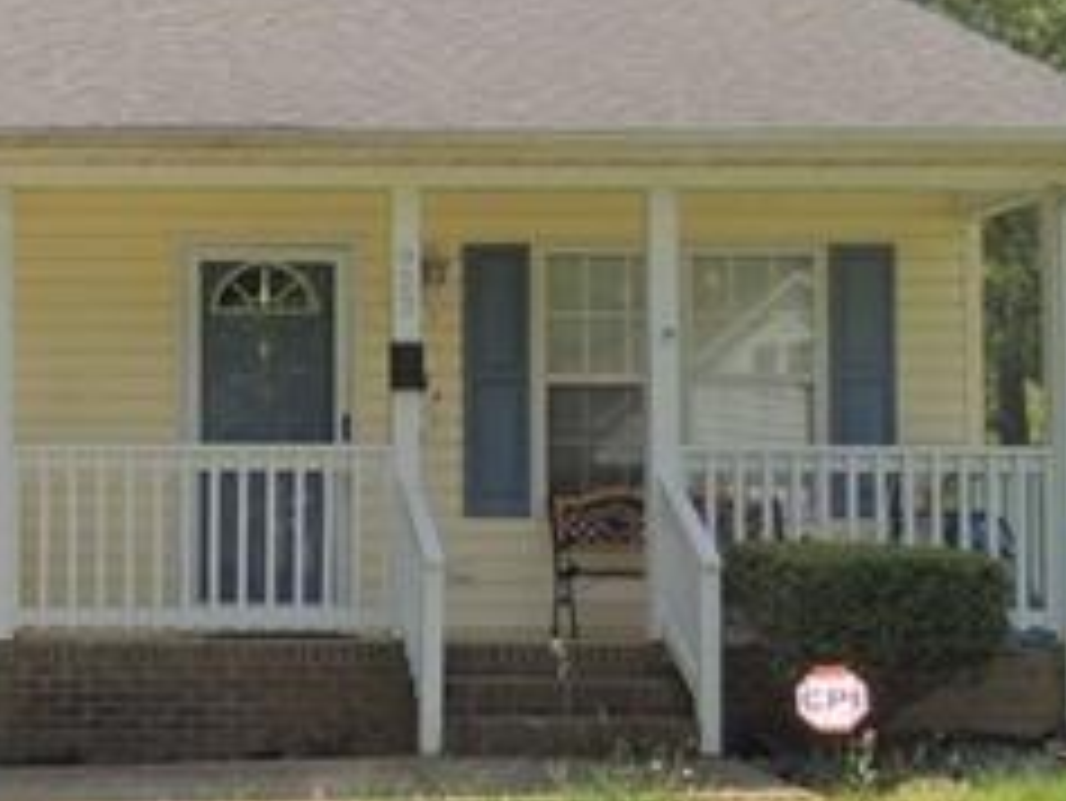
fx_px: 2496
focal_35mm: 81
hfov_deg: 22.8
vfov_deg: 18.2
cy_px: 482
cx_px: -94
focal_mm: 5.3
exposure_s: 1/640
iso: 100
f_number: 3.1
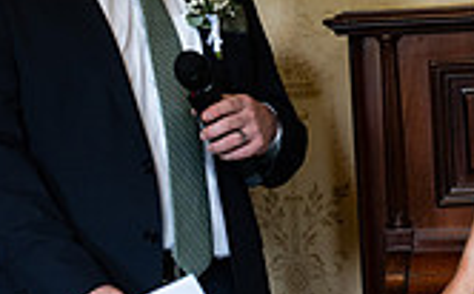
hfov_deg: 10.3
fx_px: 2578
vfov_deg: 6.5
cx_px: 637
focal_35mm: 200
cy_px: 19
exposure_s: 1/160
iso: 2000
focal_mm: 56
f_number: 2.8
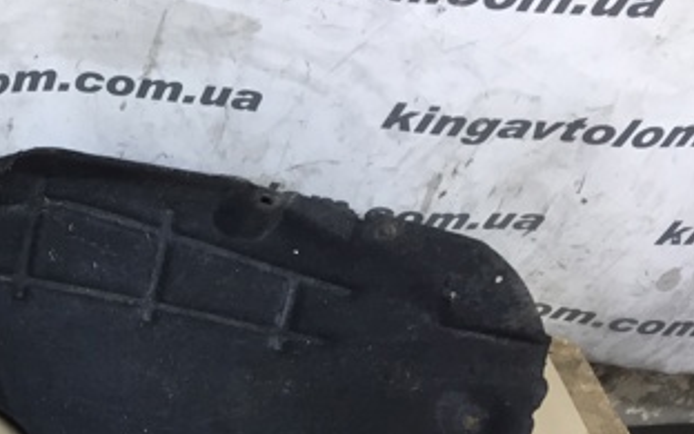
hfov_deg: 30.2
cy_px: 434
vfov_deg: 20.0
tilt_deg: -45.3
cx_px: -4
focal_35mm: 63
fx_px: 1192
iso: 80
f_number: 2.2
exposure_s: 1/33
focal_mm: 4.15
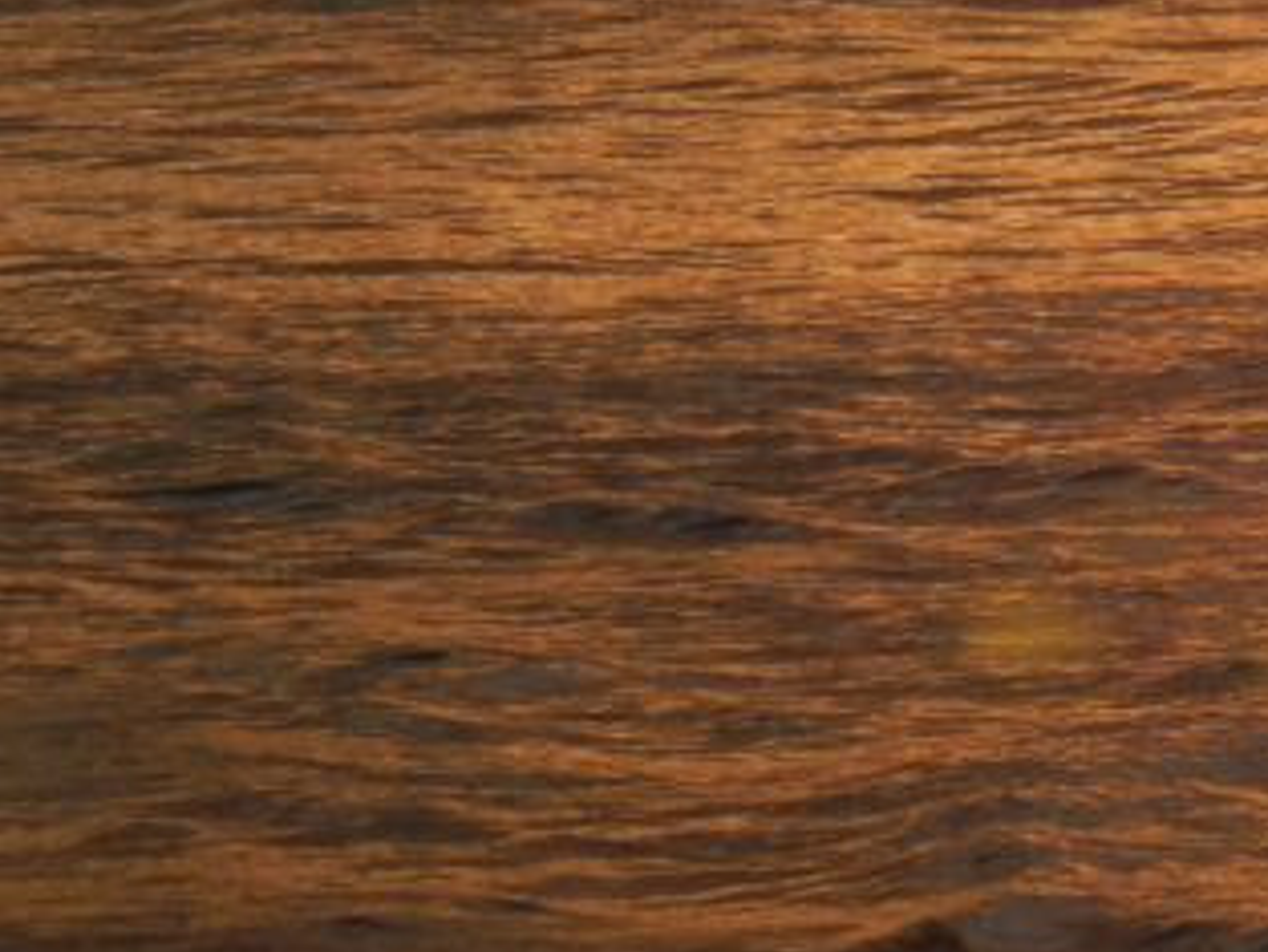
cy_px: 20
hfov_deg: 5.5
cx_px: 1422
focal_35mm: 360
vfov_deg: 4.1
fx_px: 13192
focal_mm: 19.7
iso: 125
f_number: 4.8
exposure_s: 1/400
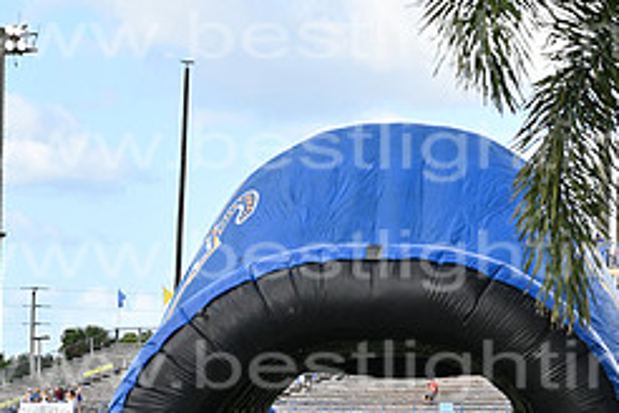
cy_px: 426
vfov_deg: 9.8
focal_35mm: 139
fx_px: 2390
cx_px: 526
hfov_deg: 14.6
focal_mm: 59
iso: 100
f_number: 4
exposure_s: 1/500
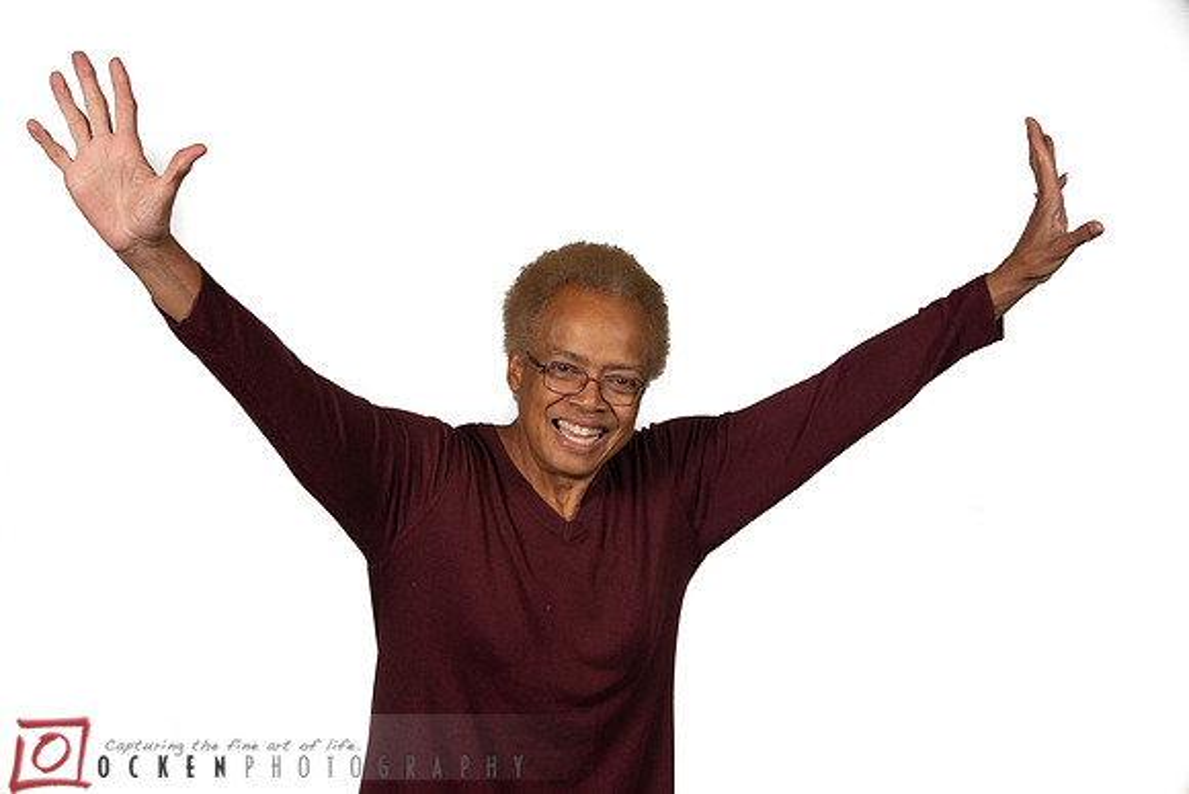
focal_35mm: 57
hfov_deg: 34.8
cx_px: 569
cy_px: 410
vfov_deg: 23.6
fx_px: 1898
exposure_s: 1/80
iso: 800
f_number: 8
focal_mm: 55
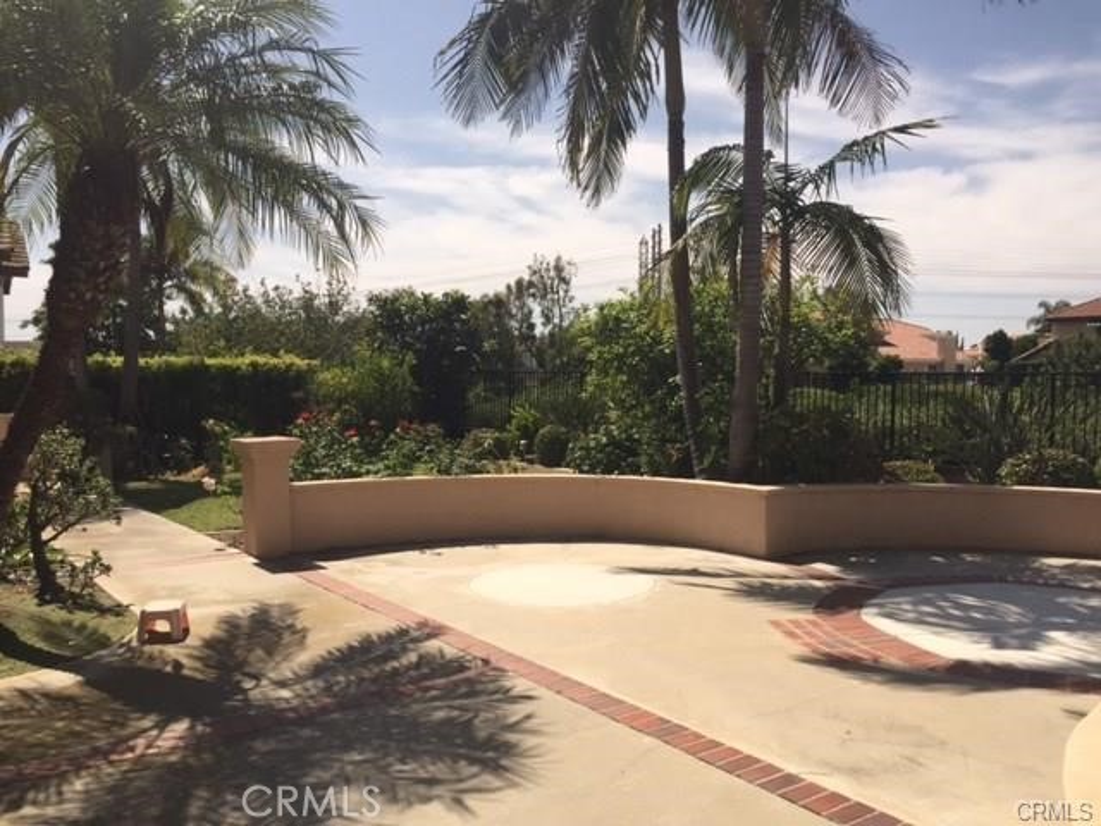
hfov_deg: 61.7
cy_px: 413
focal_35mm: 29
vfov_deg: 48.2
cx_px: 550
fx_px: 922
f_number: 2.2
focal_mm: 4.15
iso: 40
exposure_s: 1/2639
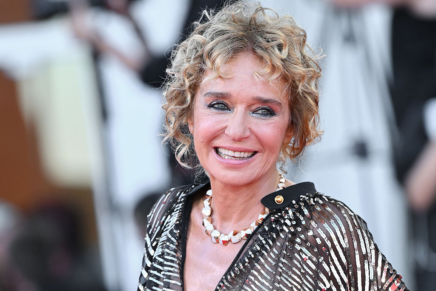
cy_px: 146
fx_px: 3634
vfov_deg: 4.6
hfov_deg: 6.9
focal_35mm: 300
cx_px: 218
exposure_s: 1/500
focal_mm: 200
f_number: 3.2
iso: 400
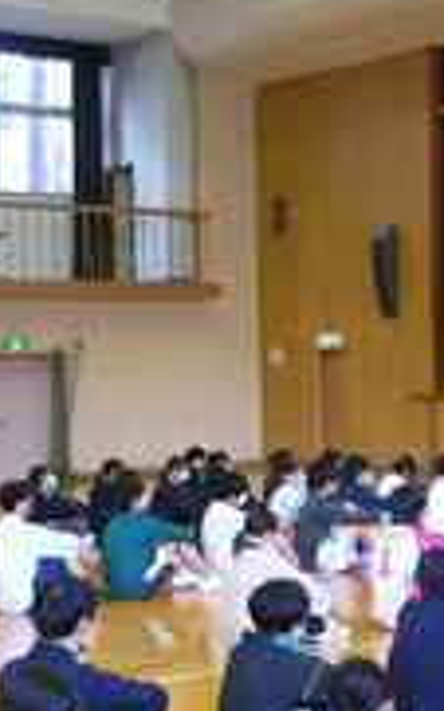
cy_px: 499
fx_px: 1589
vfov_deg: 25.0
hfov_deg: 15.2
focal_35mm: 82
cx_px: 582
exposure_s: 1/9.1
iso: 50
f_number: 2.8
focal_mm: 5.8
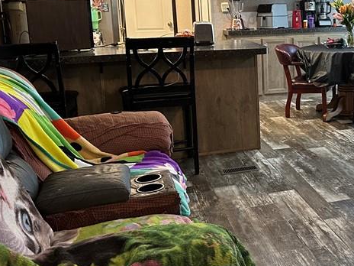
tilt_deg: -9.1
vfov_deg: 27.3
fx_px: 542
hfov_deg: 33.8
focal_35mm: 53
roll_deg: +0.6
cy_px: 86
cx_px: 333
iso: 320
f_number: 1.78
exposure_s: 1/60
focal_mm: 6.86
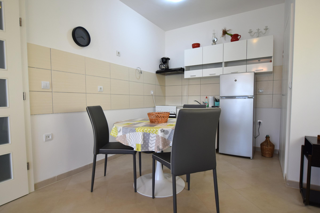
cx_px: 160
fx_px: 160
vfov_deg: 67.4
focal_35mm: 18
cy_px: 106
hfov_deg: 90.0
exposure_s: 1/80
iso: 360
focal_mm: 12
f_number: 3.8
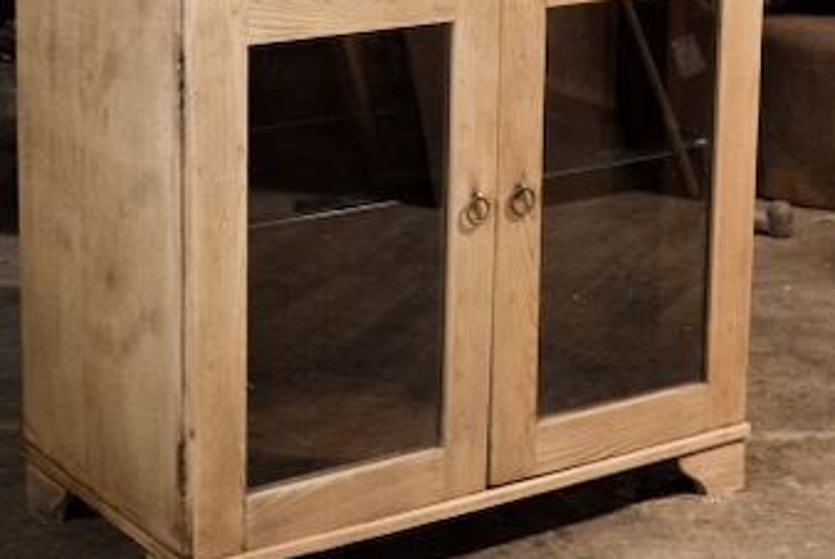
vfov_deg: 14.4
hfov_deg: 21.7
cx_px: 376
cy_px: 0
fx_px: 2182
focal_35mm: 94
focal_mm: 35
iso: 3200
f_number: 4
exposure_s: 1/125
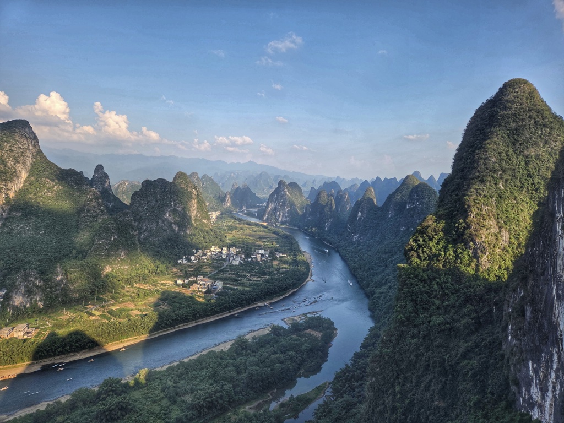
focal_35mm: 23
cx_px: 282
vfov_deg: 58.9
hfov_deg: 73.9
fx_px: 375
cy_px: 212
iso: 80
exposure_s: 1/2054
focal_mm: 5.4
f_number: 1.8
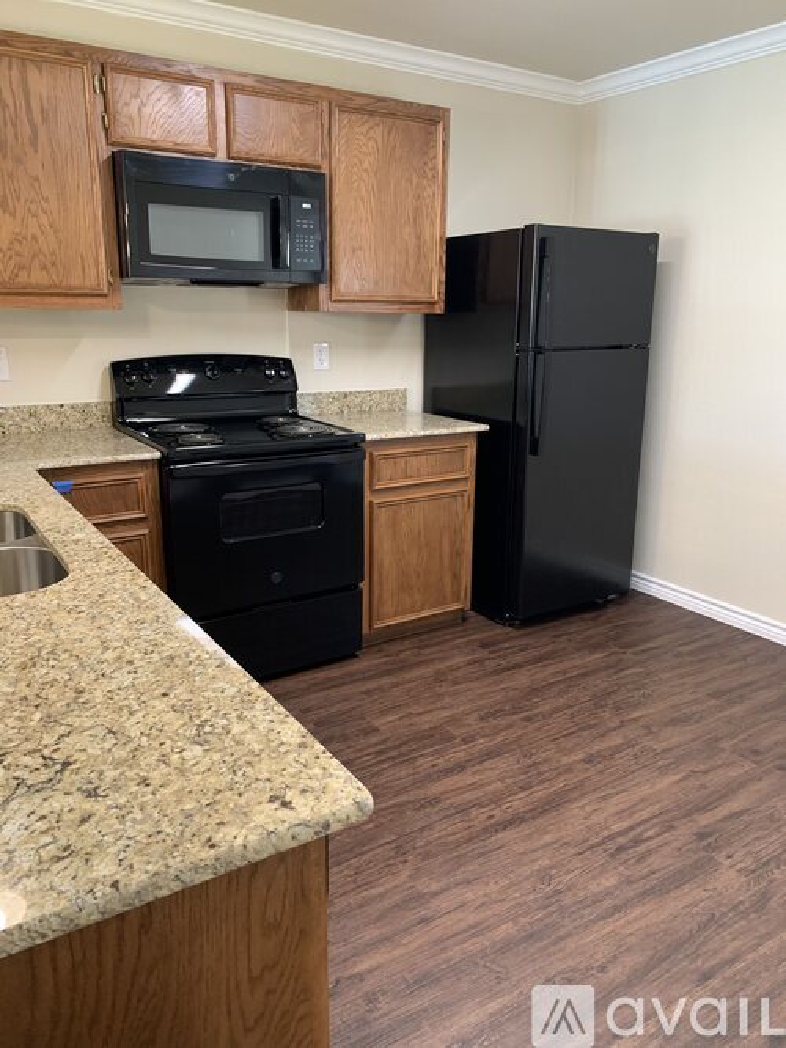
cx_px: 393
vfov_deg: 67.3
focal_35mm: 26
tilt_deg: -14.2
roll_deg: -1.0
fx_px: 787
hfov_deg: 53.0
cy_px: 524
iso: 250
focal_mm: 4.25
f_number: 1.8
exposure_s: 1/60
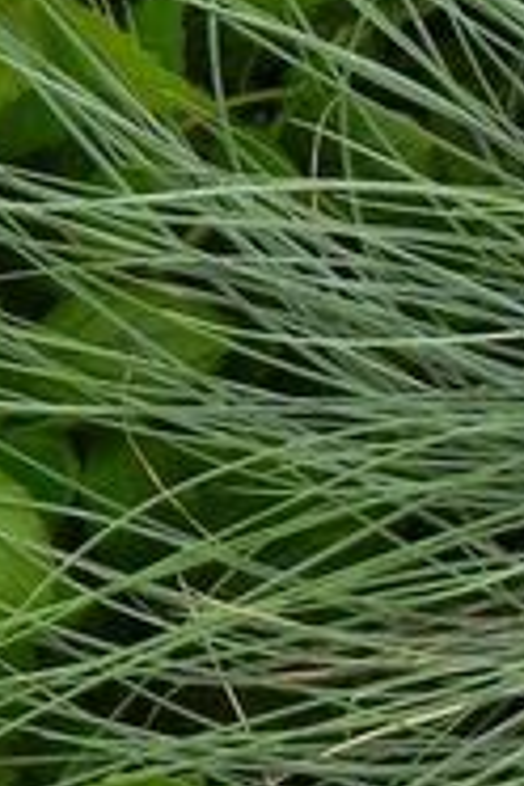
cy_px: 541
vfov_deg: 7.0
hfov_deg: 4.6
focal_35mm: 295
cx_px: 1078
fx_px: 6440
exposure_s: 1/160
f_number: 4
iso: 160
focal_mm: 11.8
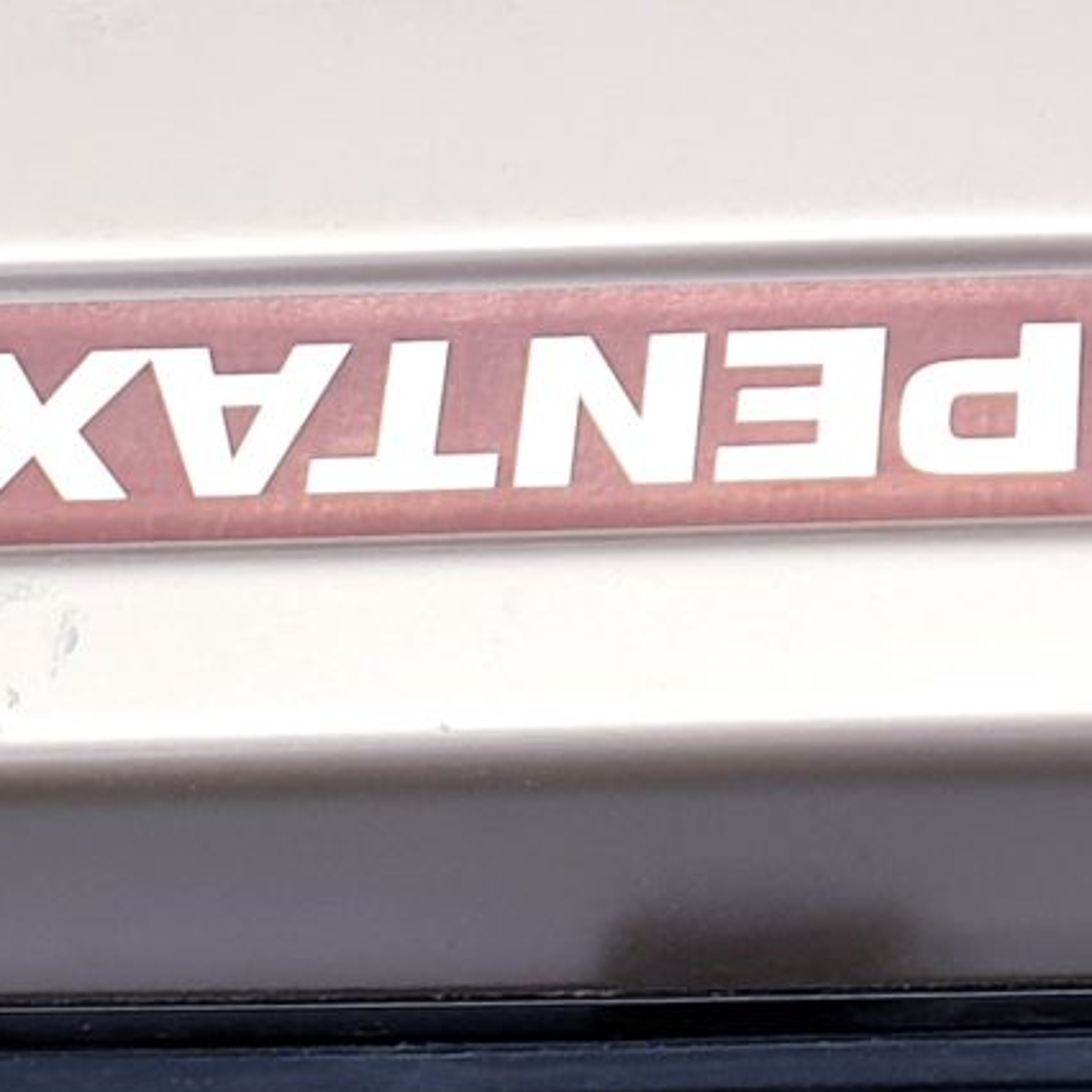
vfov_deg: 12.3
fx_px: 4925
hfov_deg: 12.3
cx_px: 1425
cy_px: -354
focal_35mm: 138
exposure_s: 1/50
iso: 64
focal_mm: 4.3
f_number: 2.4
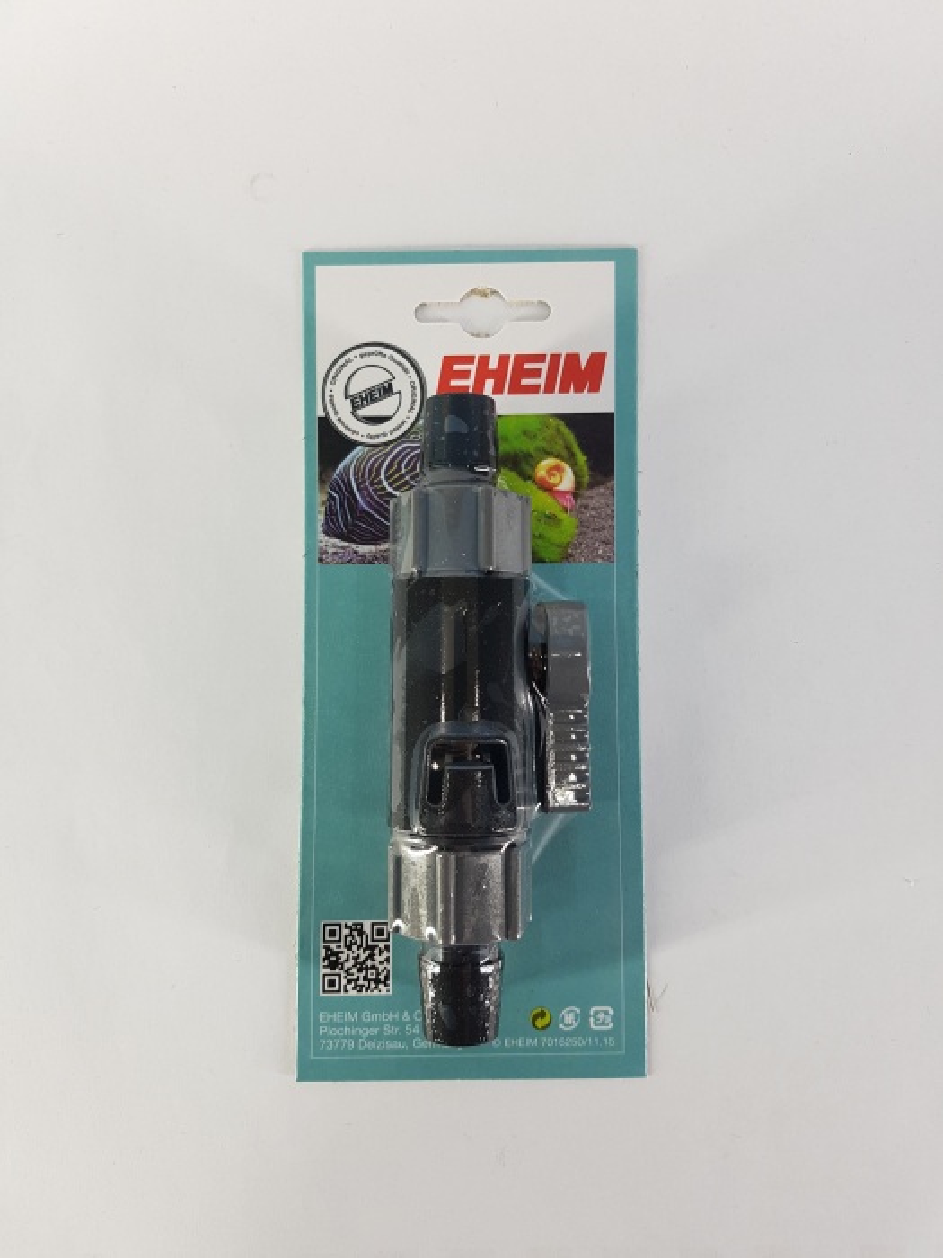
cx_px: 472
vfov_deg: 67.3
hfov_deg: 53.1
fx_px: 944
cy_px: 629
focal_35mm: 26
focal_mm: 4.2
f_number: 1.7
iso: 50
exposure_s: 1/103
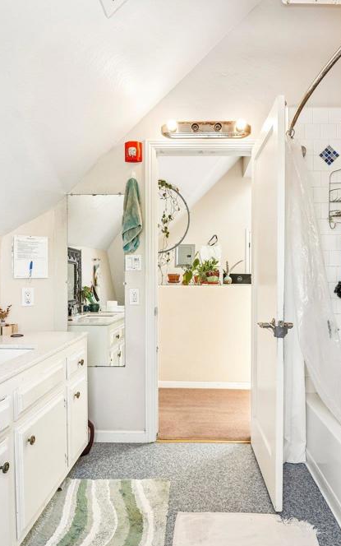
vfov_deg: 79.6
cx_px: 202
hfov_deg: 54.7
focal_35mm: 22
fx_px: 327
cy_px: 280
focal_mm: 14
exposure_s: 1/60
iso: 640
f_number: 8
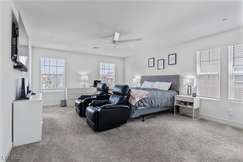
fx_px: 121
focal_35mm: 18
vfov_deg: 67.3
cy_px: 81
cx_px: 122
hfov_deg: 90.0
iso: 1250
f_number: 6.3
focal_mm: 18
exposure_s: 1/55
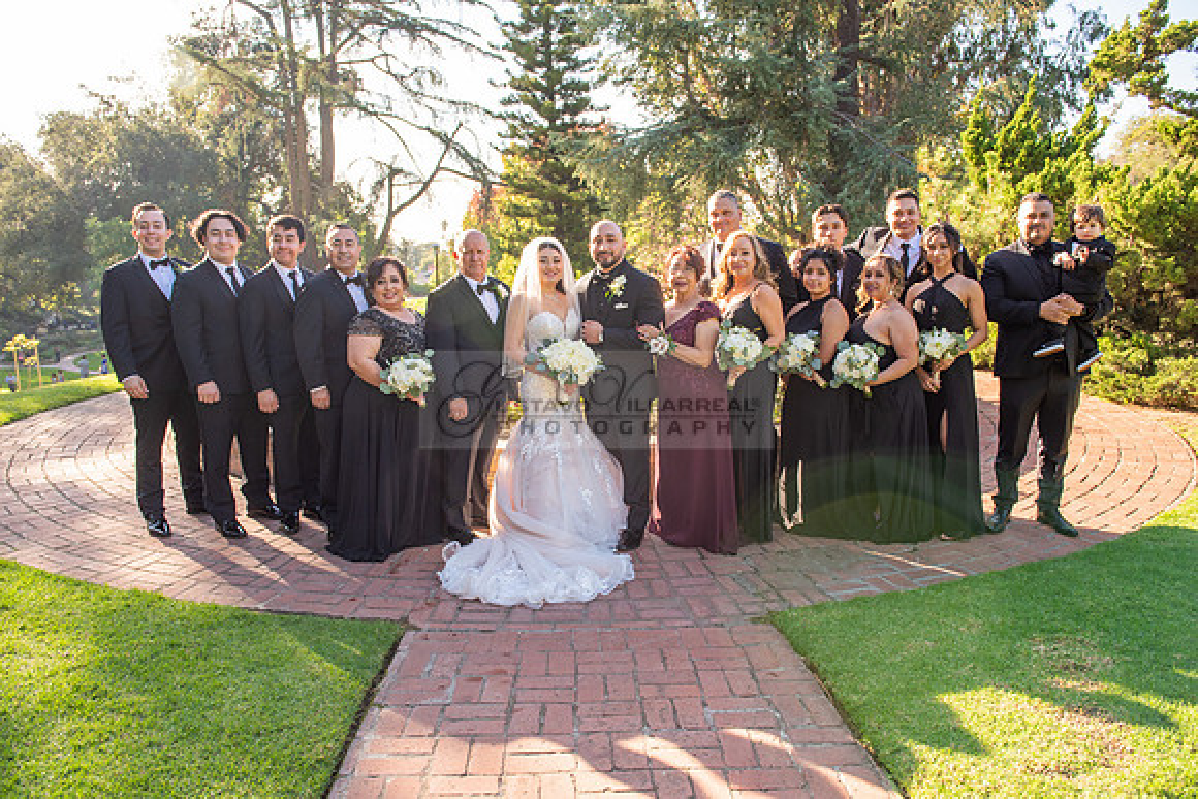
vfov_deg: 49.6
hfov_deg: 69.4
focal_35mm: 26
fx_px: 865
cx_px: 599
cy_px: 400
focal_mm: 26
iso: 200
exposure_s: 1/250
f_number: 5.6
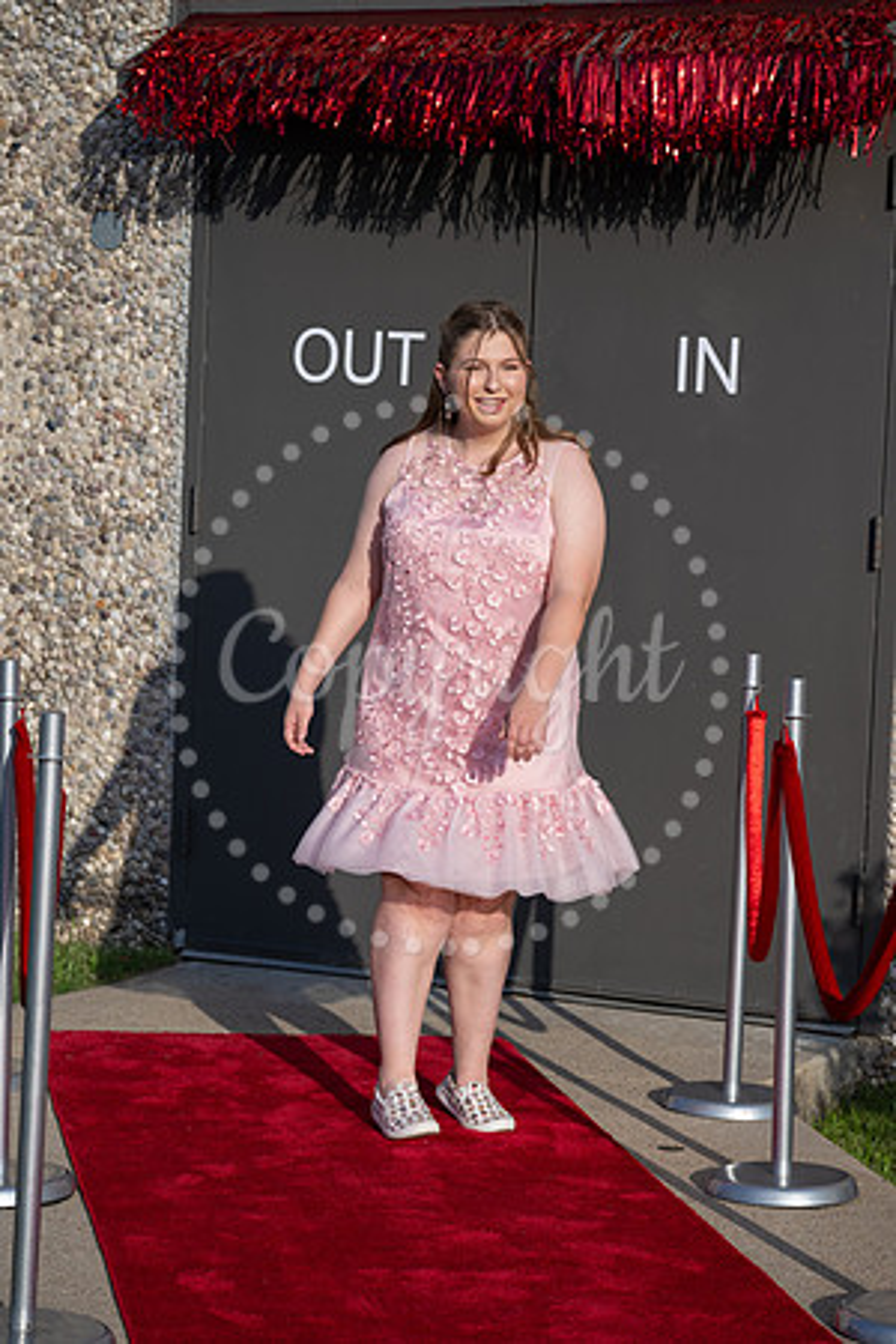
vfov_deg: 23.4
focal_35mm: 87
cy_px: 672
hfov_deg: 15.7
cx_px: 448
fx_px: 3248
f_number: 5
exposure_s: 1/2000
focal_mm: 87
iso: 320
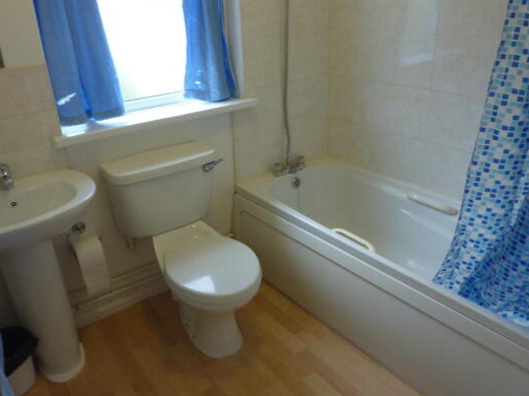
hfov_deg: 63.4
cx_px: 251
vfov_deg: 49.7
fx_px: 428
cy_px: 195
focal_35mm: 28
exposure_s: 1/30
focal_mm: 4.1
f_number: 3.3
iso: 200
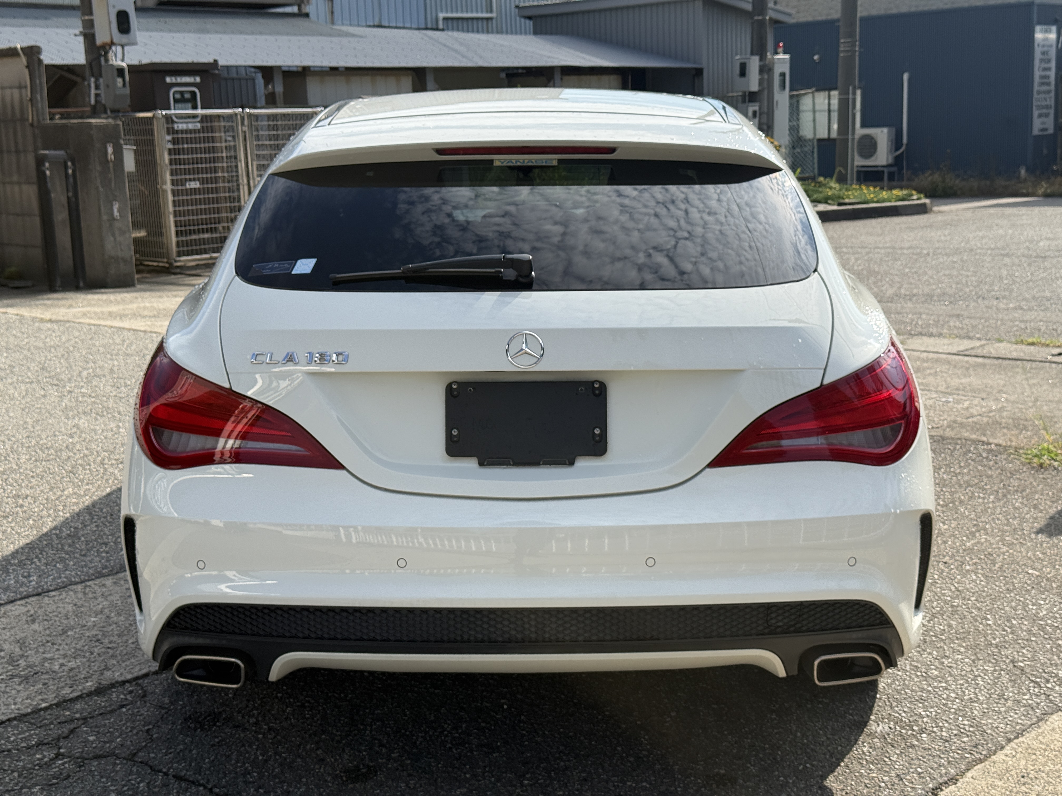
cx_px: 531
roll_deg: +2.2
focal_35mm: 48
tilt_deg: -10.2
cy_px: 398
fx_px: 1473
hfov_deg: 39.7
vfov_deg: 30.3
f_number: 1.78
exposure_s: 1/4878
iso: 80
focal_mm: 6.76
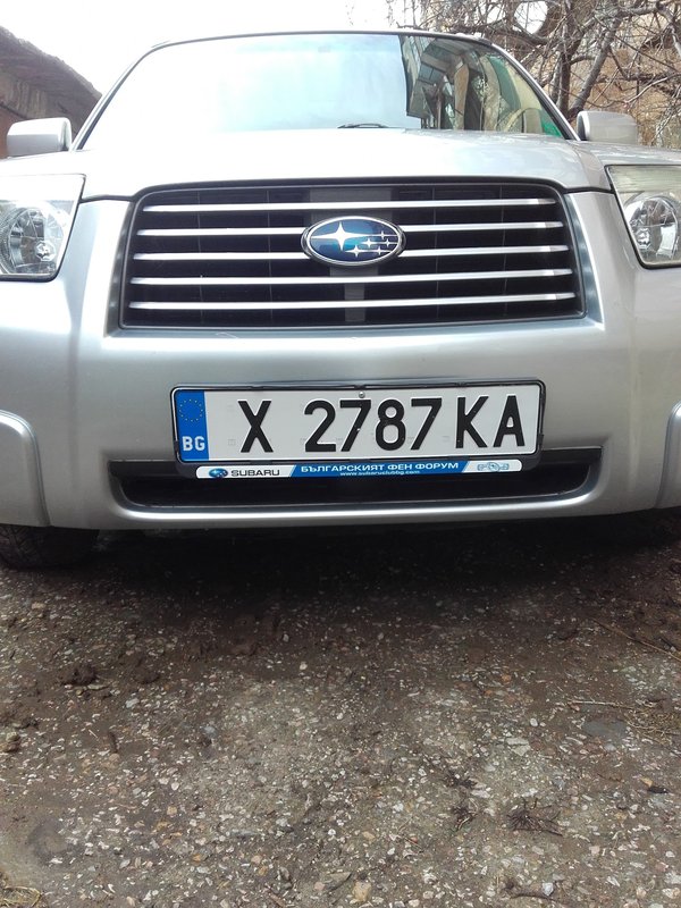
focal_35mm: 31
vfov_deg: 58.4
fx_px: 813
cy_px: 454
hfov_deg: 45.4
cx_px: 340
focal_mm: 3.3
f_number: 2.2
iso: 50
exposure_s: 1/108
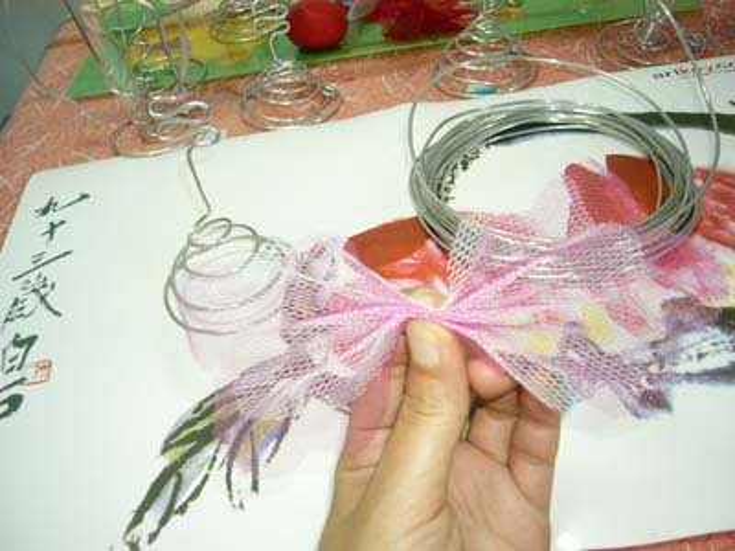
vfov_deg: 40.7
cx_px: 368
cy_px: 276
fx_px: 743
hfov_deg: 52.6
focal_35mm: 35
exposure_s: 1/8
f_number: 2.8
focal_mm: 5.8
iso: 100
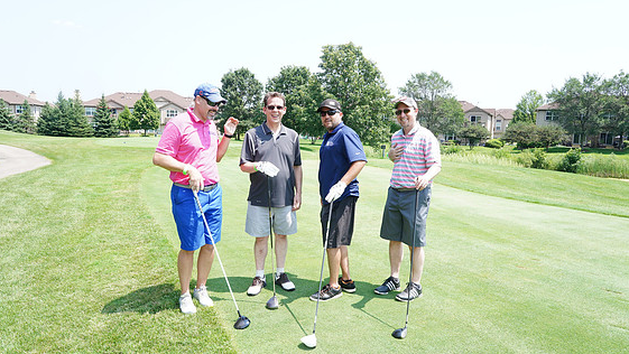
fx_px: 434
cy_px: 189
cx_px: 311
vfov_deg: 44.4
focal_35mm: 26
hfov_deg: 71.9
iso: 400
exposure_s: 1/200
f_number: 9
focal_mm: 24
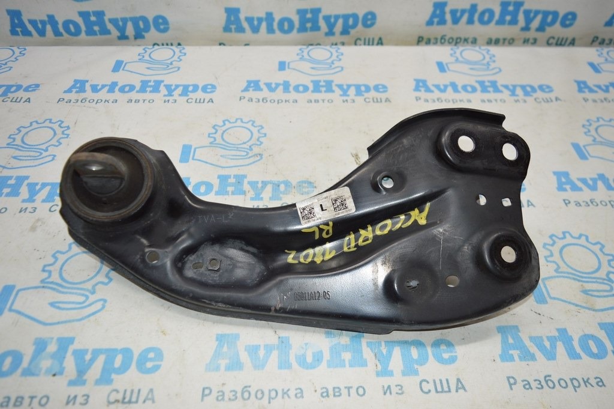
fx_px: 460
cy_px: 204
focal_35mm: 27
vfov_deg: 47.9
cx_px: 307
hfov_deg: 67.4
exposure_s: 1/80
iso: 400
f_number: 4
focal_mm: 18
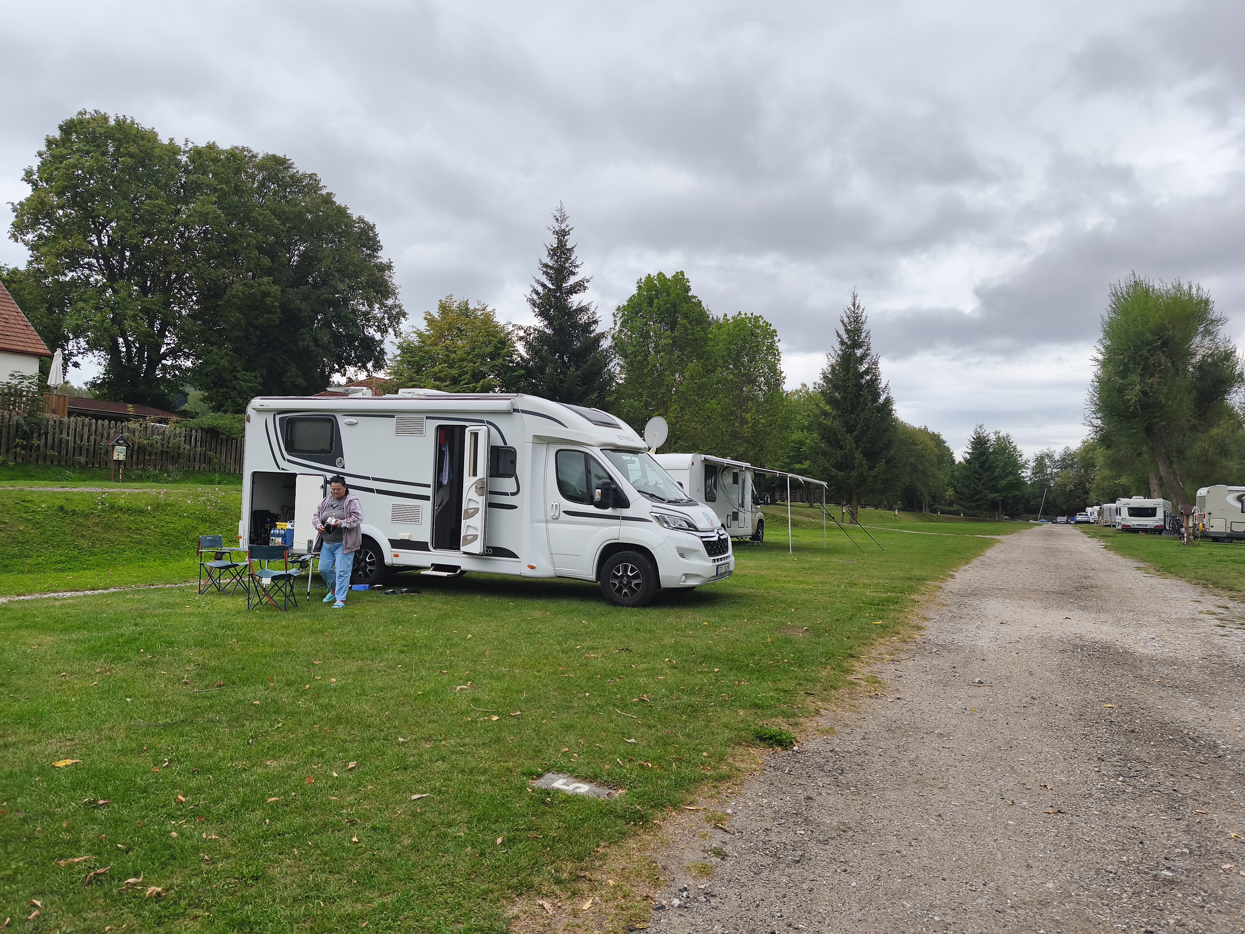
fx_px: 827
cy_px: 467
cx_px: 622
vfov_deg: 58.9
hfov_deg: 73.9
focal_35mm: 23
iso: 50
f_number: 1.65
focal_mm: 6.18
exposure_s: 1/481
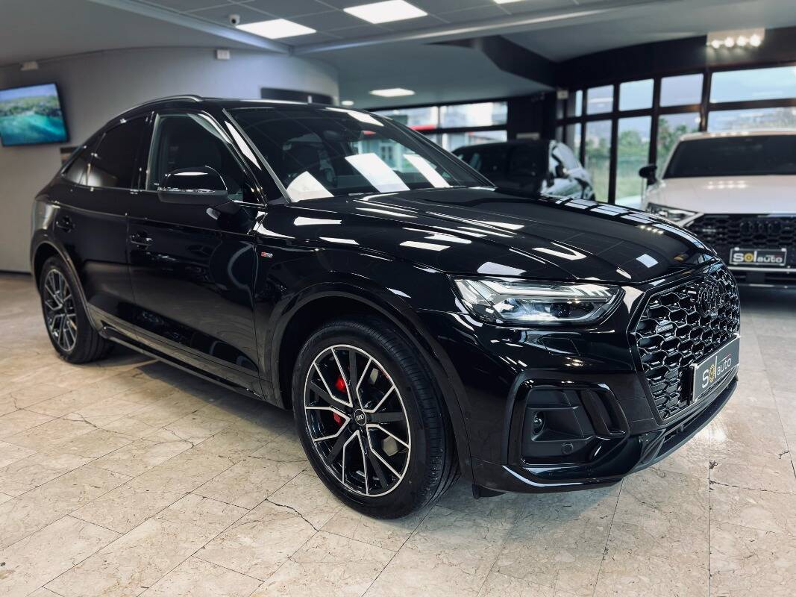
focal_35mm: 26
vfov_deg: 53.1
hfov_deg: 67.3
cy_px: 298
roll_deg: +1.6
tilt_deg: -12.3
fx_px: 598
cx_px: 398
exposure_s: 1/50
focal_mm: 5.7
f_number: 1.5
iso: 64
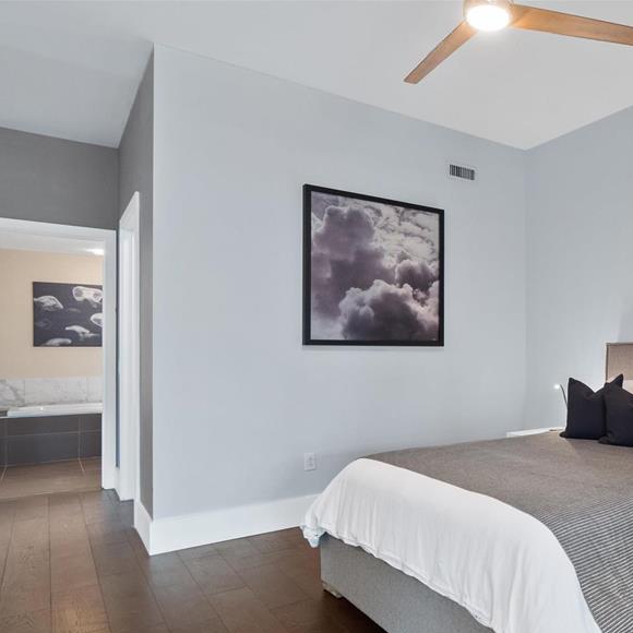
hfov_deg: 54.3
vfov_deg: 58.7
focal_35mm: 27
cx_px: 523
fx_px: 559
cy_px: 371
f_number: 7.1
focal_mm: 9
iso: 400
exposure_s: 1/2
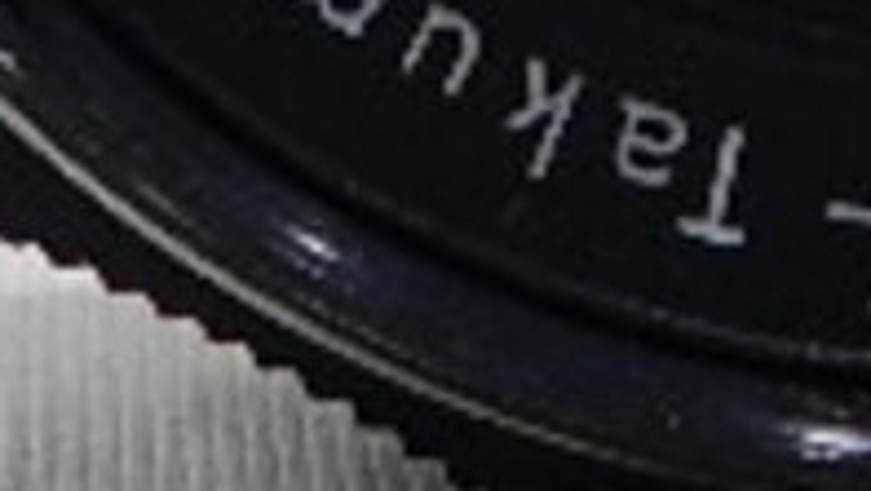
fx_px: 10420
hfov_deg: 4.8
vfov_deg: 2.7
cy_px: -1084
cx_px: 893
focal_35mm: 451
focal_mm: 12.1
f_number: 4.7
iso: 800
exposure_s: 1/60
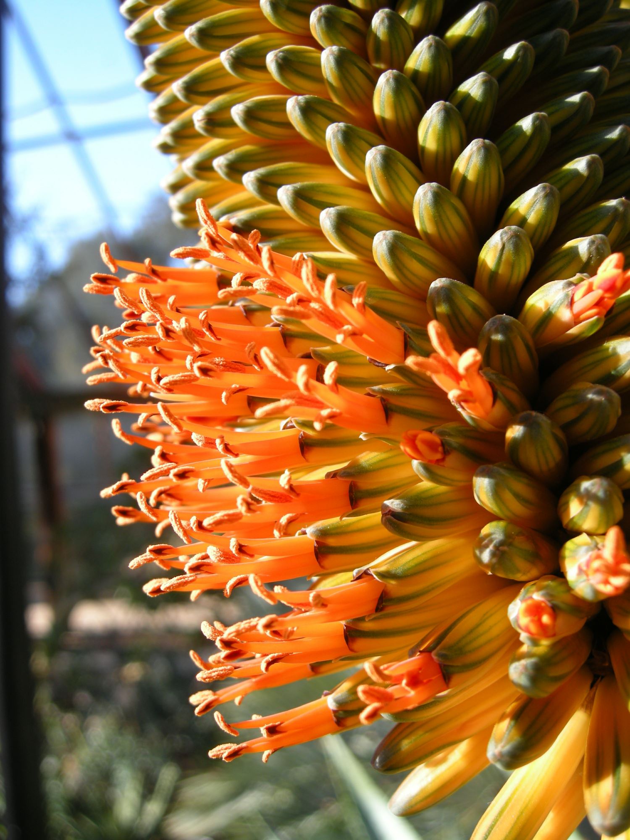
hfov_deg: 40.7
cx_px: 315
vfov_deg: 52.6
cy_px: 420
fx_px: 849
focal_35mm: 35
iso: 64
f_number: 3.8
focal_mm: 7.5
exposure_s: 1/108
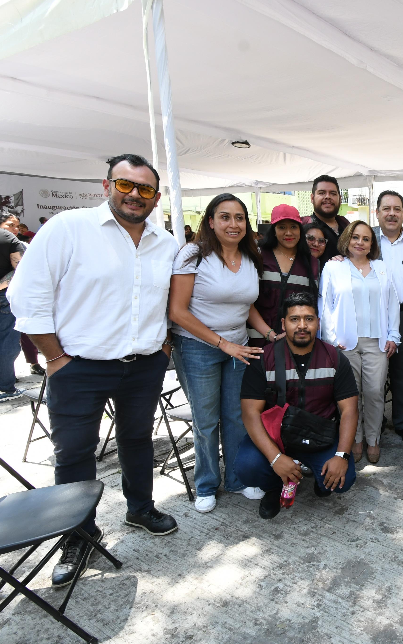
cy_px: 328
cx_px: 440
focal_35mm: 25
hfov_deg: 40.2
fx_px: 439
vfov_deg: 72.5
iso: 500
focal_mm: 11
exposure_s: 1/100
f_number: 9
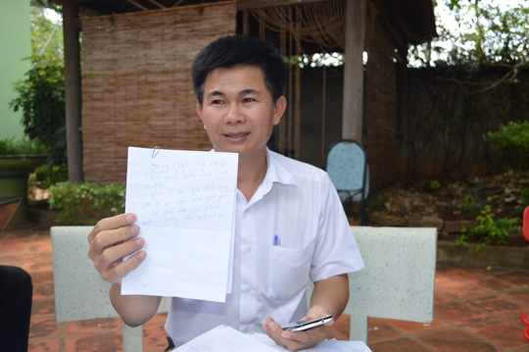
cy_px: 176
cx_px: 264
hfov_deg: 62.0
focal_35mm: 30
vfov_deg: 43.5
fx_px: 440
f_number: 4
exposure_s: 1/125
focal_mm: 20
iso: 180
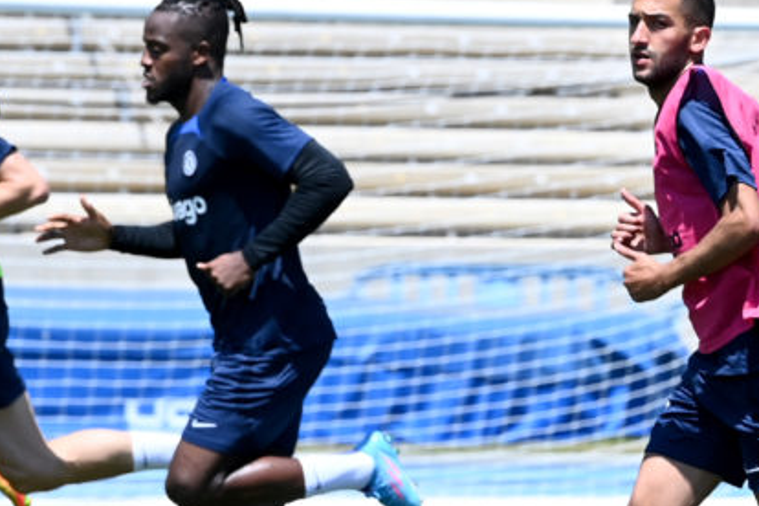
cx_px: 698
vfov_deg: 3.0
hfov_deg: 4.5
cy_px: 305
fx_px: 9655
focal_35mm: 458
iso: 400
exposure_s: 1/1000
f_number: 7.1
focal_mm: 185
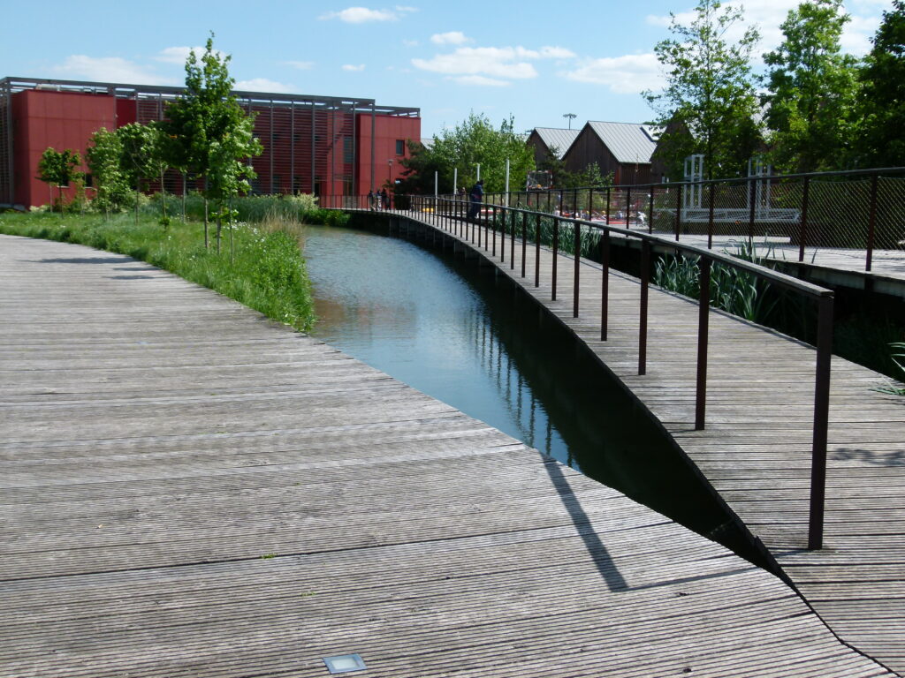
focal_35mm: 39
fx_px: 1020
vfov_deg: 36.8
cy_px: 339
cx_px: 452
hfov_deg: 47.9
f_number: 4
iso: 100
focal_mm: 7
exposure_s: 1/800
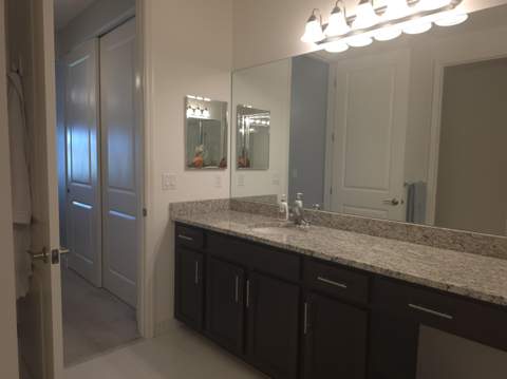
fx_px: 337
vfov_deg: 58.8
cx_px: 254
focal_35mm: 23
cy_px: 190
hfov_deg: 74.0
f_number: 1.4
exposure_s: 1/60
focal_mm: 6.5
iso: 25
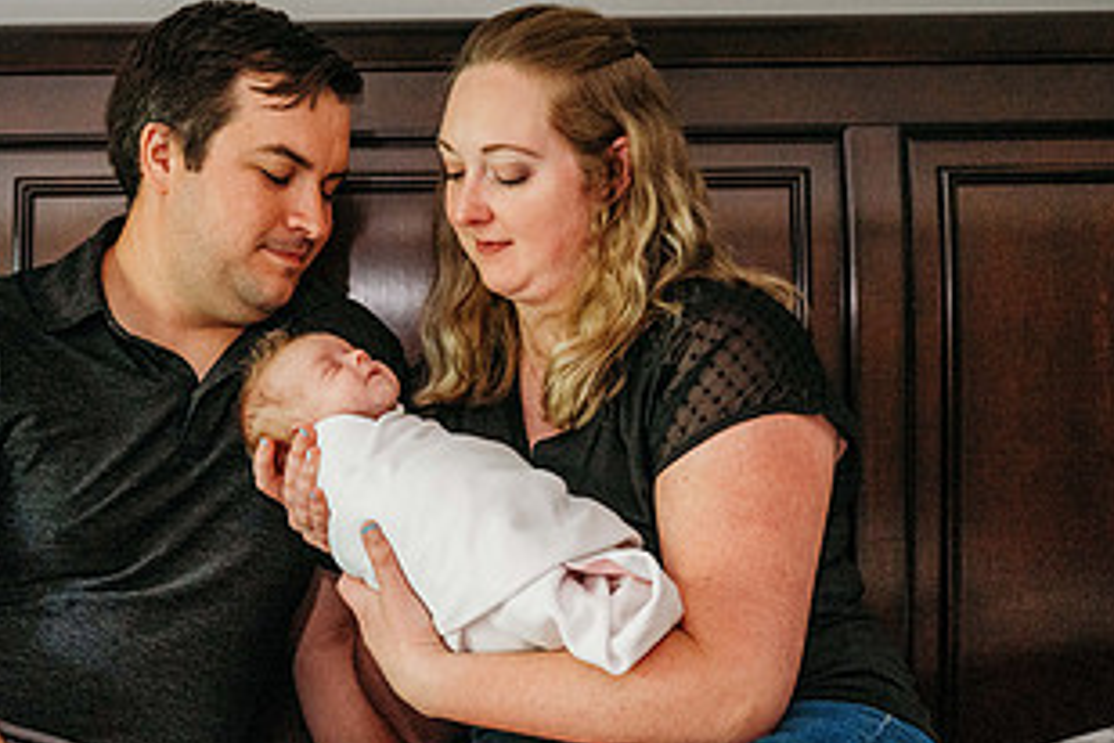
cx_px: 350
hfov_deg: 26.1
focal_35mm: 77
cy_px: 431
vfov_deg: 17.7
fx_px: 2383
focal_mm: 41
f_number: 2.8
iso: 2000
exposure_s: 1/250
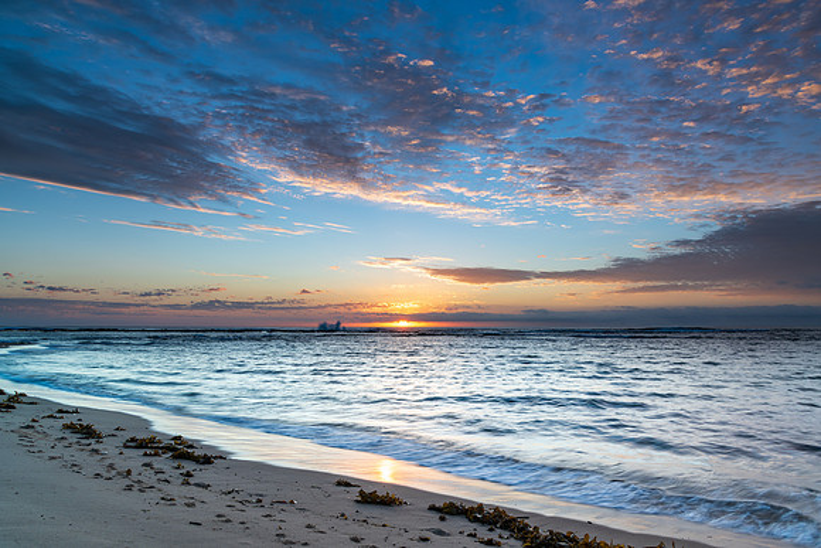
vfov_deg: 50.0
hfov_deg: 69.9
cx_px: 430
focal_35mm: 26
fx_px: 587
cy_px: 261
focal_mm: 24
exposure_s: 1/5
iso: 31
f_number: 8
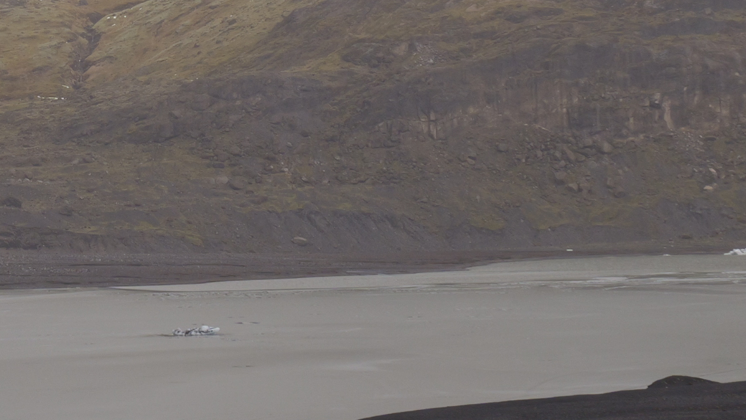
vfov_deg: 7.9
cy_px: -9
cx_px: -71
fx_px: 3006
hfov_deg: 13.9
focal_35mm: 152
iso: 500
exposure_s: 1/400
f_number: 11
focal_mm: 38
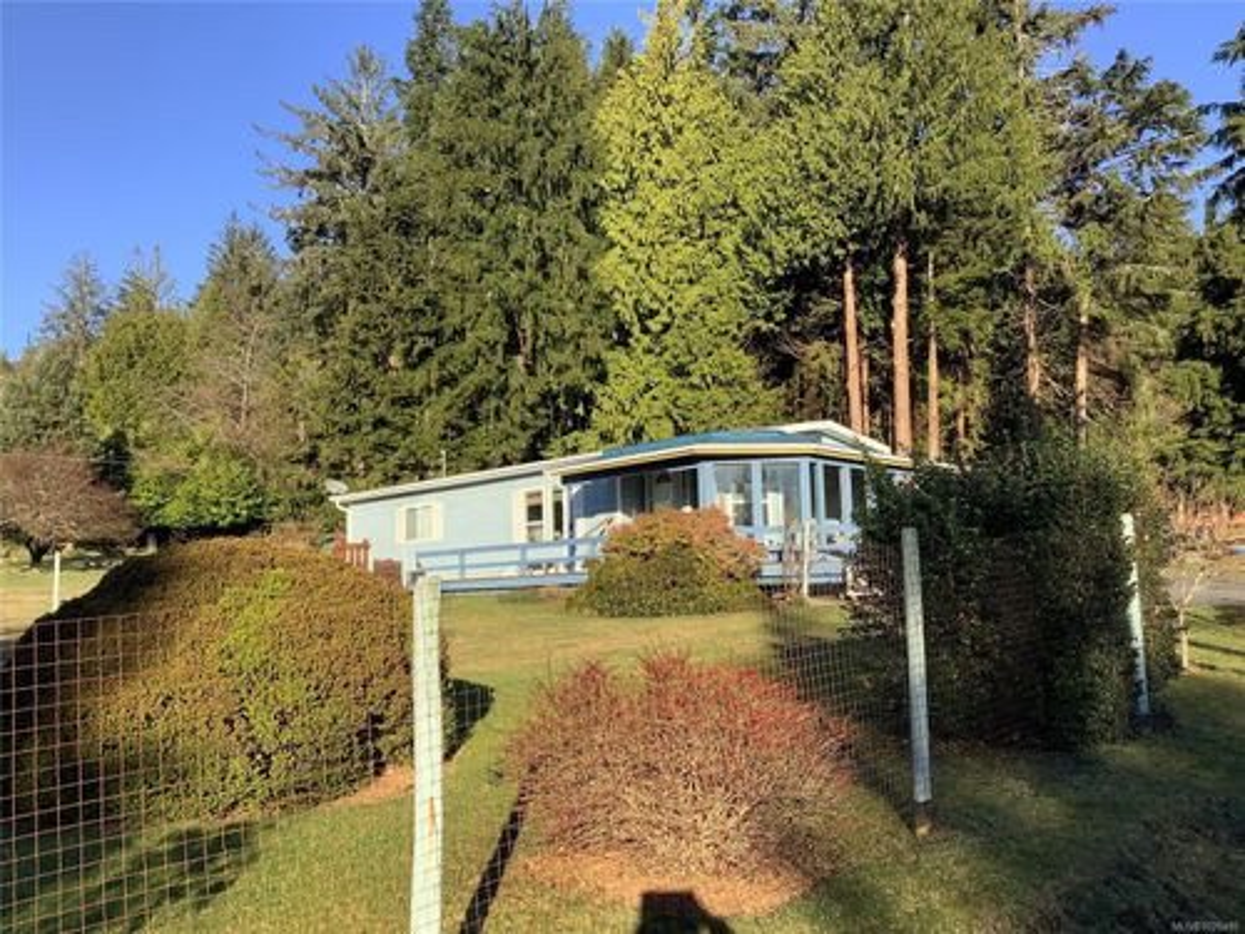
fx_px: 1115
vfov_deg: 45.4
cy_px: 467
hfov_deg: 58.4
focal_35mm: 31
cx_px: 622
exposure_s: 1/488
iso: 25
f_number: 2.4
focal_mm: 3.3
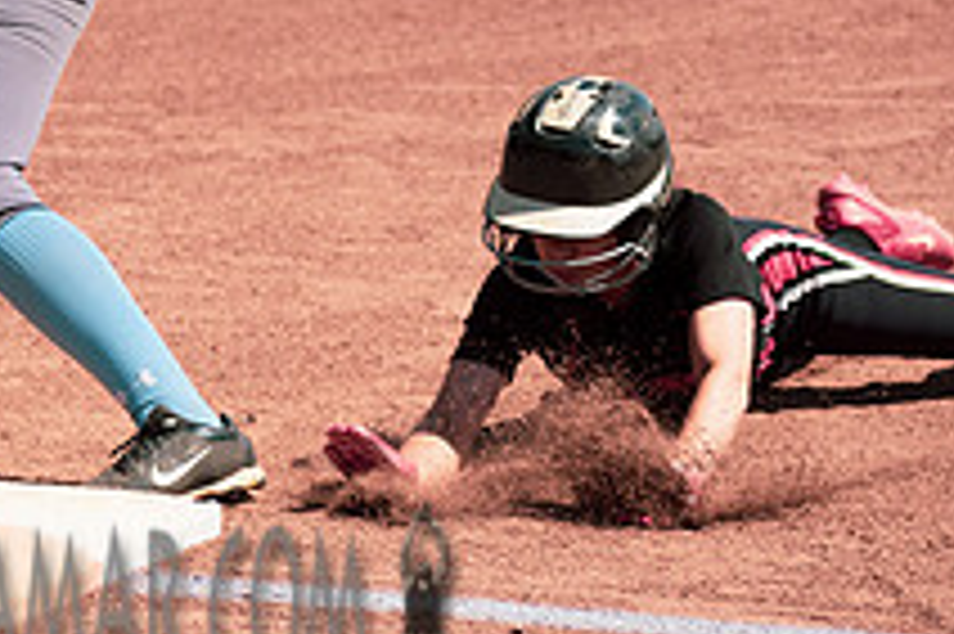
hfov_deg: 8.3
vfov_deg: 5.6
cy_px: 245
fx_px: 6514
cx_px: 44
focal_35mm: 246
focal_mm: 80
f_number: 4
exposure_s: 1/2000
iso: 200
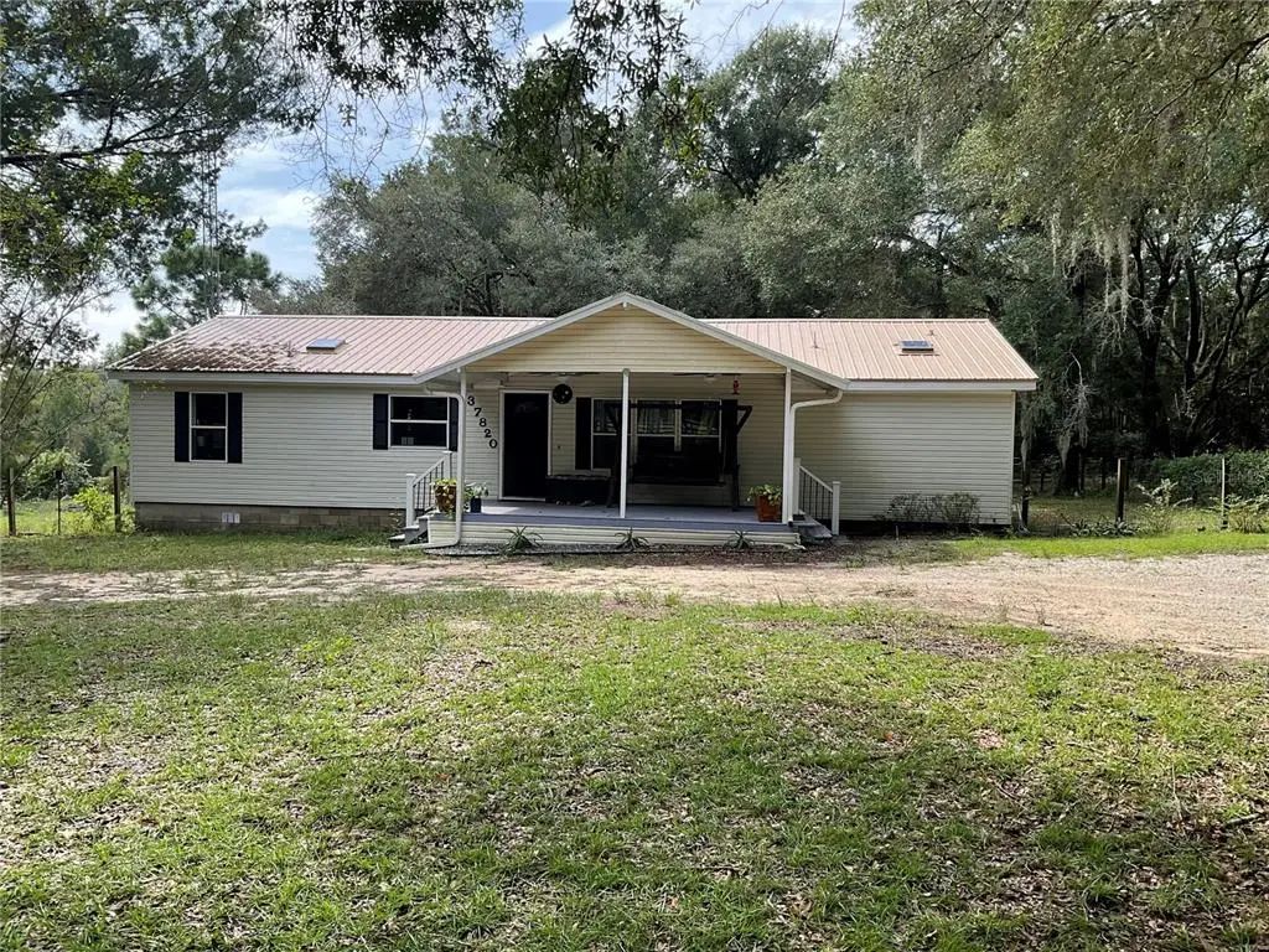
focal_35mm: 29
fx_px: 1063
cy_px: 476
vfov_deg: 48.2
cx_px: 634
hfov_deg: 61.7
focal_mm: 3
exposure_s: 1/478
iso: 16
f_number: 1.8
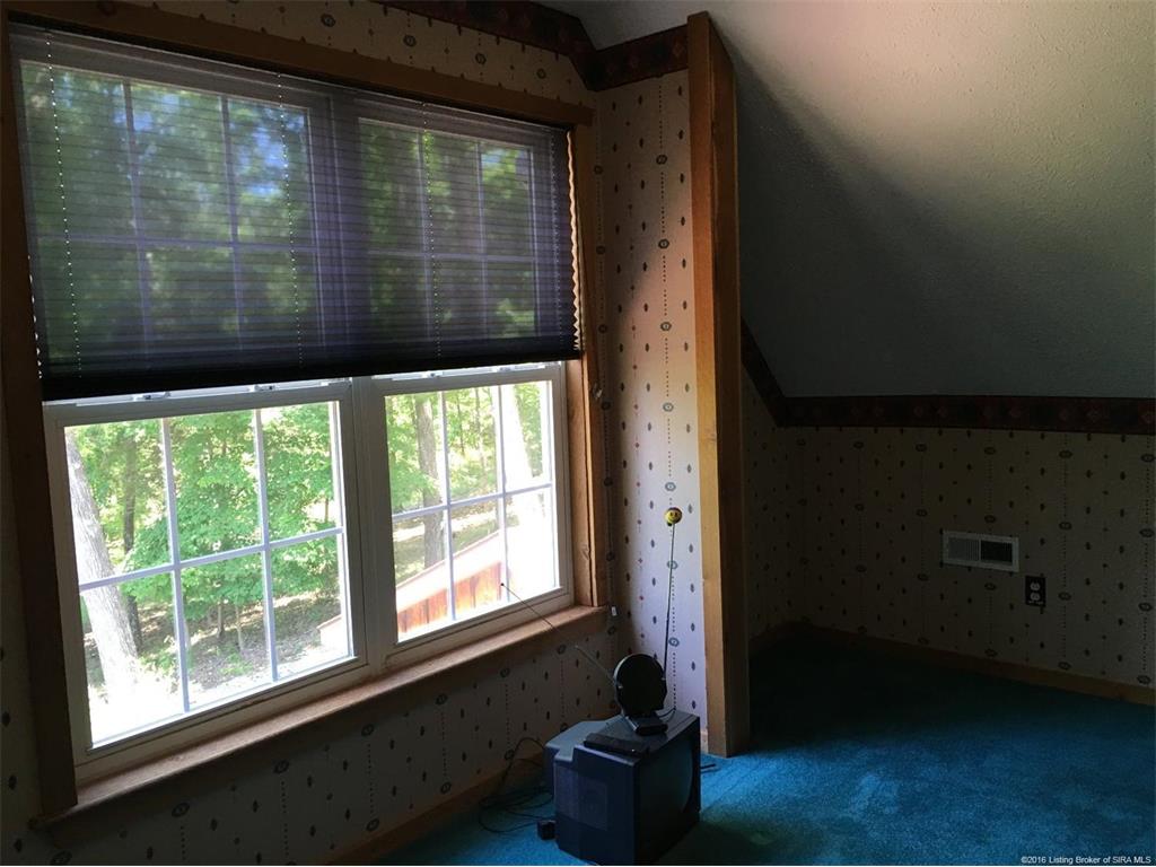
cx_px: 578
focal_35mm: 29
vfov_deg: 48.2
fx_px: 968
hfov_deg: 61.7
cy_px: 434
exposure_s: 1/30
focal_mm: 4.15
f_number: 2.2
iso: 40
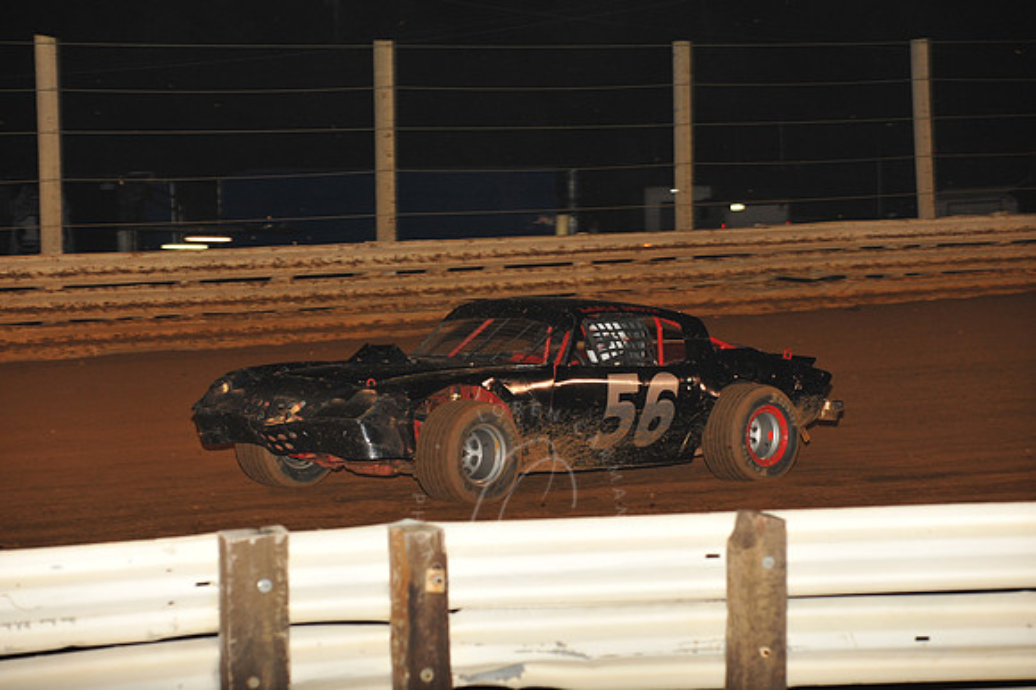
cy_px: 345
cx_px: 518
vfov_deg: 9.5
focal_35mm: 145
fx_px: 4170
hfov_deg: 14.2
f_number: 6.3
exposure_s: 1/320
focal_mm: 145
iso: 1250
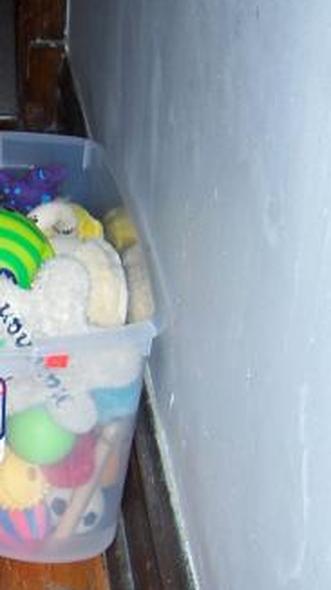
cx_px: -246
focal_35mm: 77
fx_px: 1203
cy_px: 309
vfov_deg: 27.5
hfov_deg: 14.1
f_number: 3
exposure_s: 1/60
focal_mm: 6
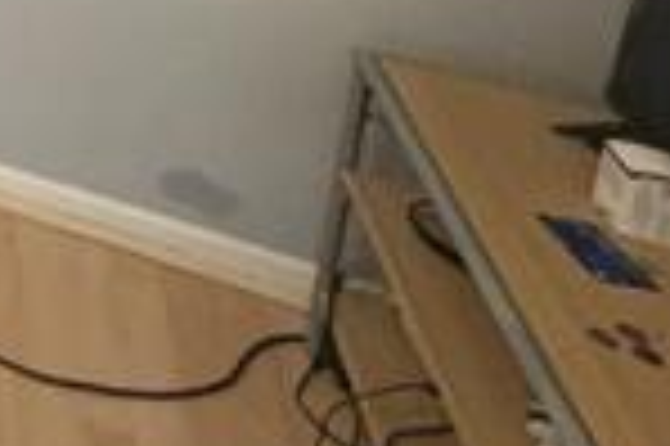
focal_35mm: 57
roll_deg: +1.2
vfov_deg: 17.2
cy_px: -453
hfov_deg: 20.5
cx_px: -609
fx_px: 1060
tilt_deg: -12.1
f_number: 2.2
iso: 400
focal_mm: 2.22
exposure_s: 1/50
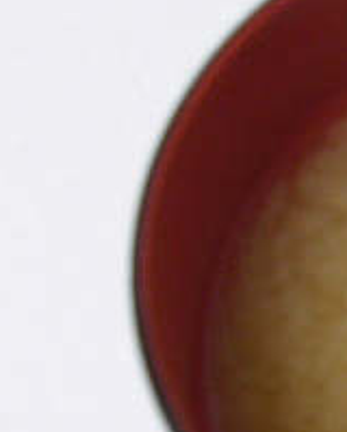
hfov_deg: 11.9
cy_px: 326
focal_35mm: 119
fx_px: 1523
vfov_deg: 16.0
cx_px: 635
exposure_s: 1/9.6
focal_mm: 5.8
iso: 100
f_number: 3.5
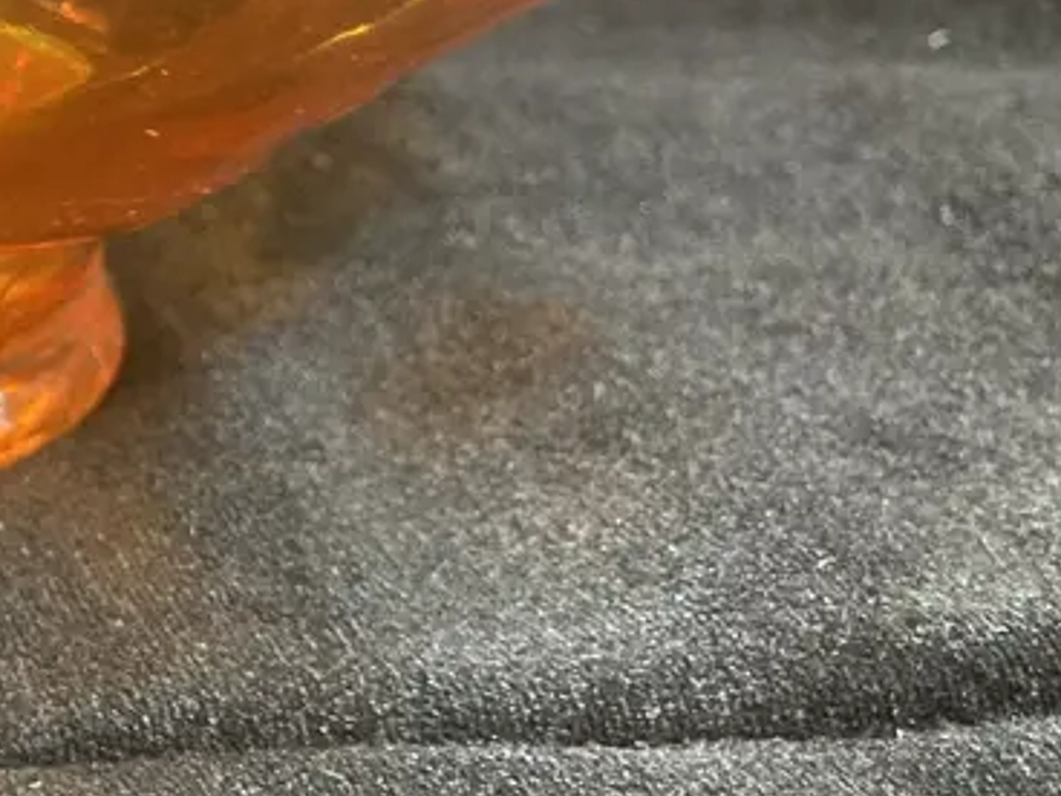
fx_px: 2391
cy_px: -35
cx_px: -375
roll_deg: -0.5
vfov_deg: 18.3
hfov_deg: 22.1
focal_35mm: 78
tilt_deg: -12.5
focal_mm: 3.99
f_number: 1.8
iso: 320
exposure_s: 1/33
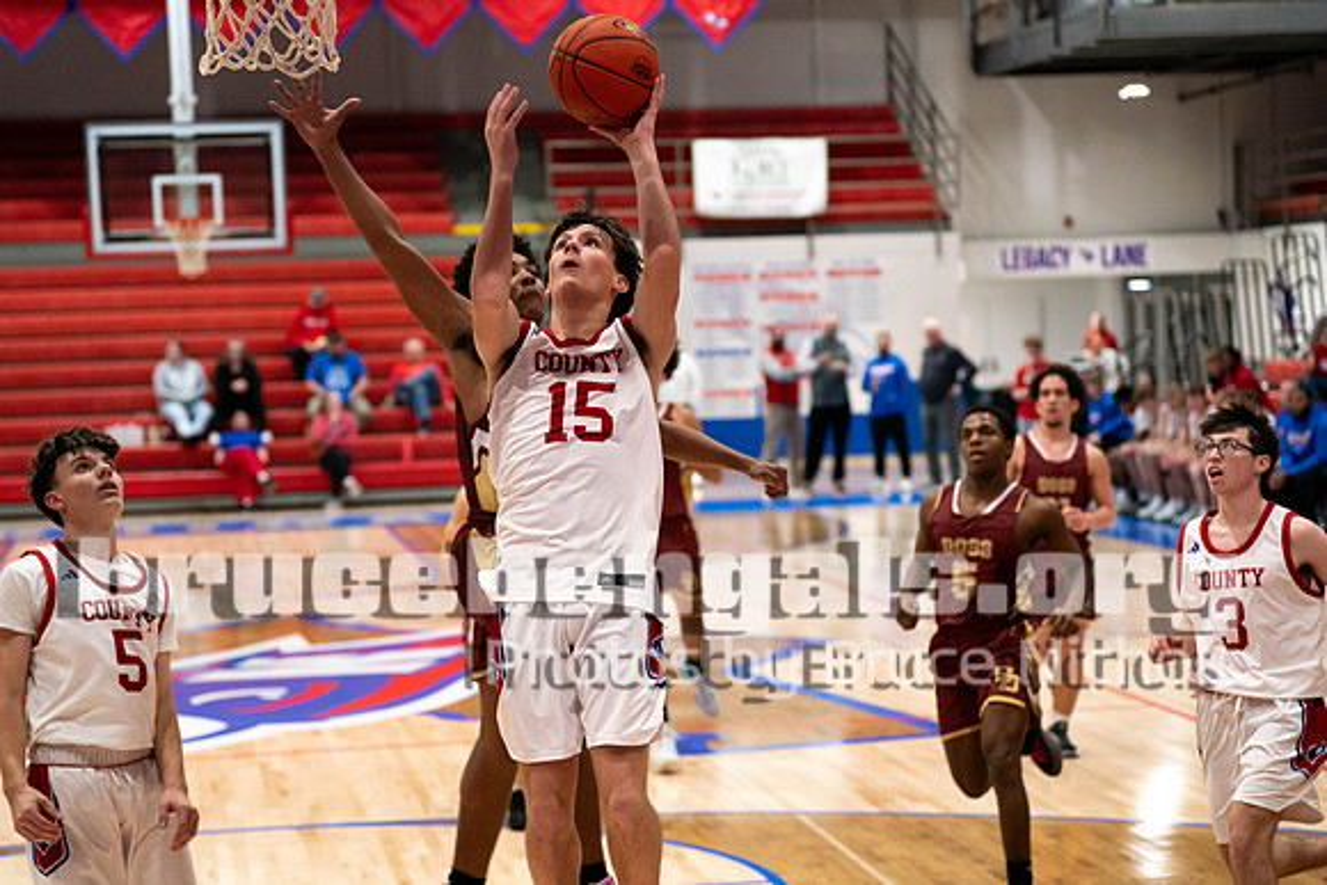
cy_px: 442
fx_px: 2949
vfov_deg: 17.1
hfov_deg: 25.4
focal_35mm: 80
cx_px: 664
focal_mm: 80
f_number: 2.8
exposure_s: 1/1000
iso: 4000
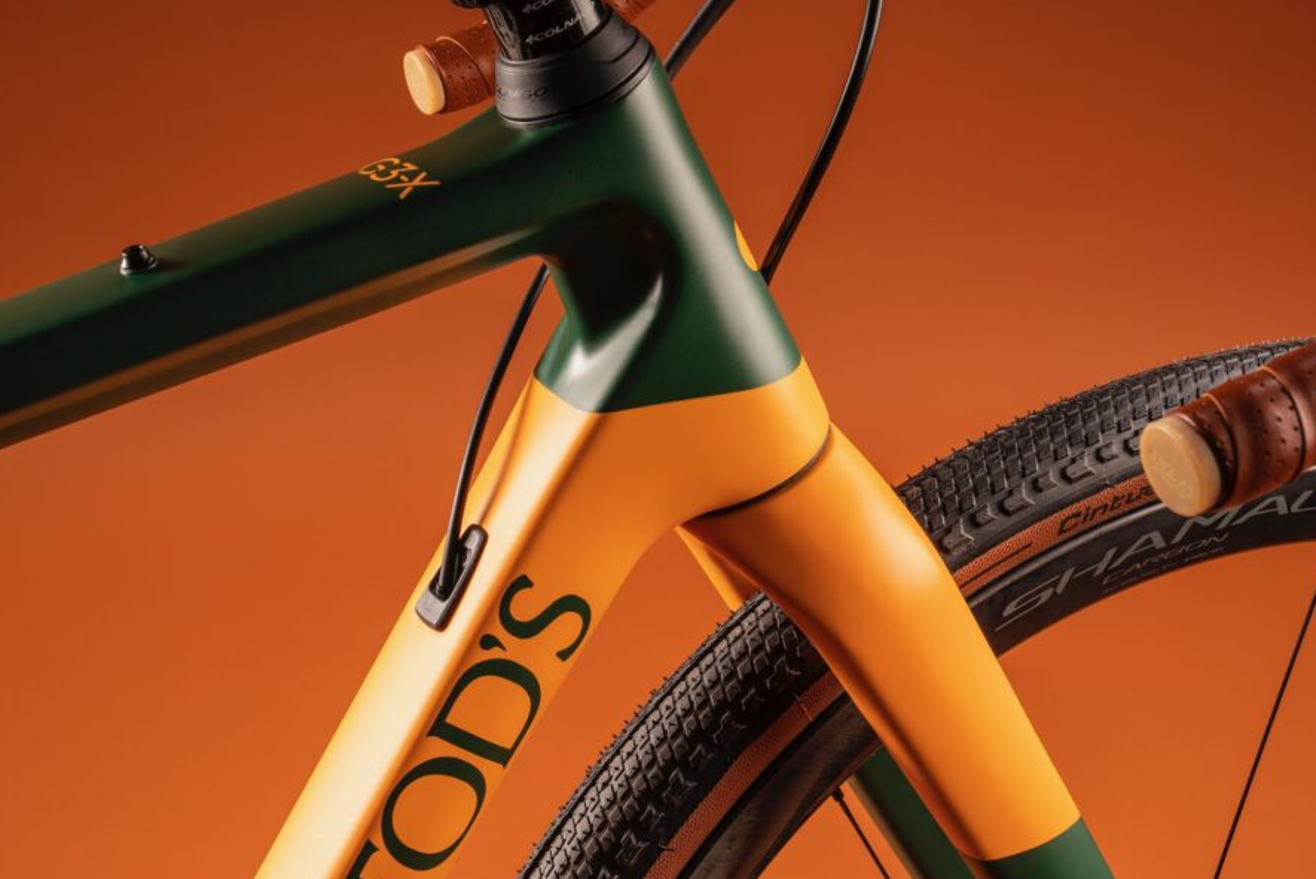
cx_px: 608
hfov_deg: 25.0
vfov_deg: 16.9
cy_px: 452
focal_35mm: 81
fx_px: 2962
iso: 100
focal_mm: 70
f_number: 18
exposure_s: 1/160
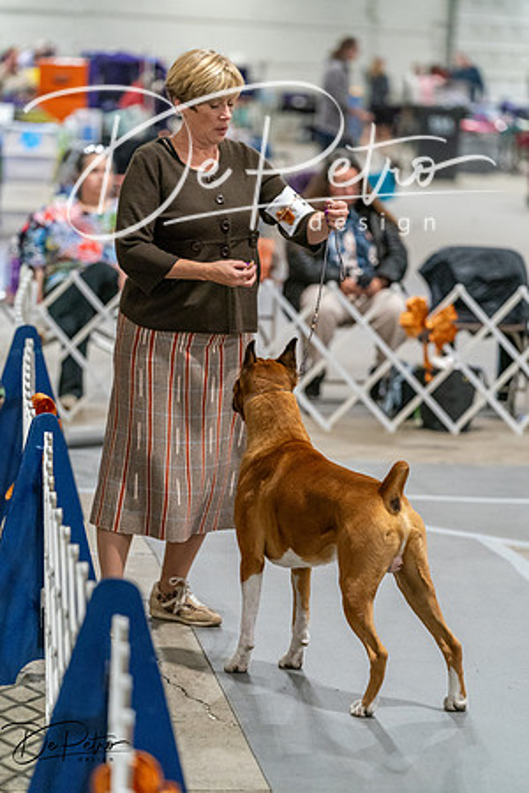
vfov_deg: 13.2
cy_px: 396
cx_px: 264
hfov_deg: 8.8
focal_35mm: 156
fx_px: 3438
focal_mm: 156
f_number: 3.5
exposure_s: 1/250
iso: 6400
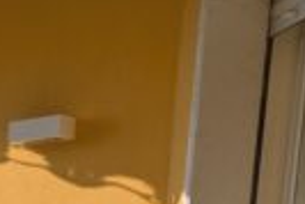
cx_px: -346
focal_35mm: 96
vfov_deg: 12.3
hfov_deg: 15.6
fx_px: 814
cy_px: 434
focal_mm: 2.02
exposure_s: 1/4902
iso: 46
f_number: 1.7
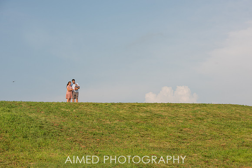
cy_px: 86
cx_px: 130
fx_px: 509
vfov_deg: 18.8
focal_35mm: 73
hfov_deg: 27.8
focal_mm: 70
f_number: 9
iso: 160
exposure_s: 1/640
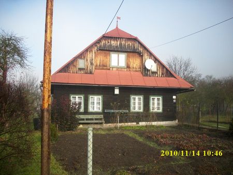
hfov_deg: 58.3
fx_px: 209
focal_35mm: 31
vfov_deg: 45.5
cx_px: 116
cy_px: 88
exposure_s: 1/337
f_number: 5.6
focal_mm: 6.2
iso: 200
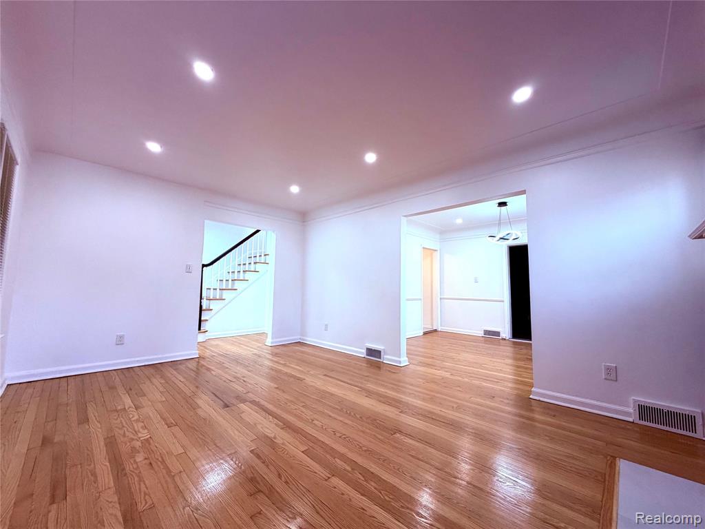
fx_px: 285
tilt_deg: +5.1
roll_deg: -1.1
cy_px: 264
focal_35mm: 14
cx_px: 352
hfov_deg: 102.1
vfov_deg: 85.7
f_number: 2.2
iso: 160
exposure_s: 1/120
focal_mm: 2.22
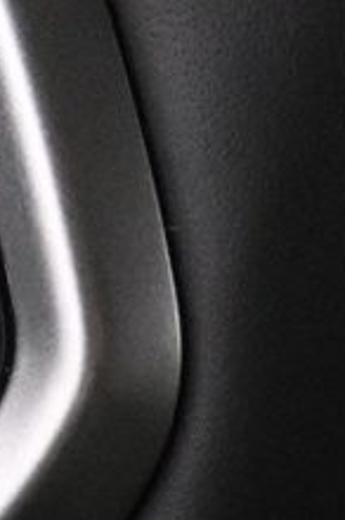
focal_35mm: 177
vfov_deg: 11.3
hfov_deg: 7.1
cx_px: -579
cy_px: -180
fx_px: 2552
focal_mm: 16
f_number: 3.5
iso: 4000
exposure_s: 1/50
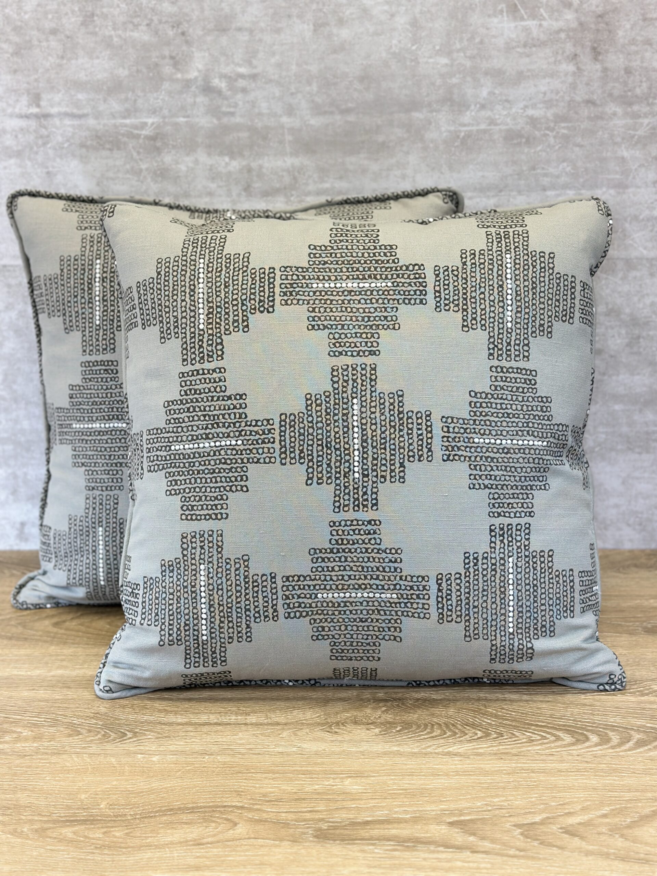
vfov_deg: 39.7
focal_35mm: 48
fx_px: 1215
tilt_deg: -16.9
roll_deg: +1.3
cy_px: 438
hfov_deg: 30.3
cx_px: 328
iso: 80
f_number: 1.78
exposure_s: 1/120
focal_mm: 6.86
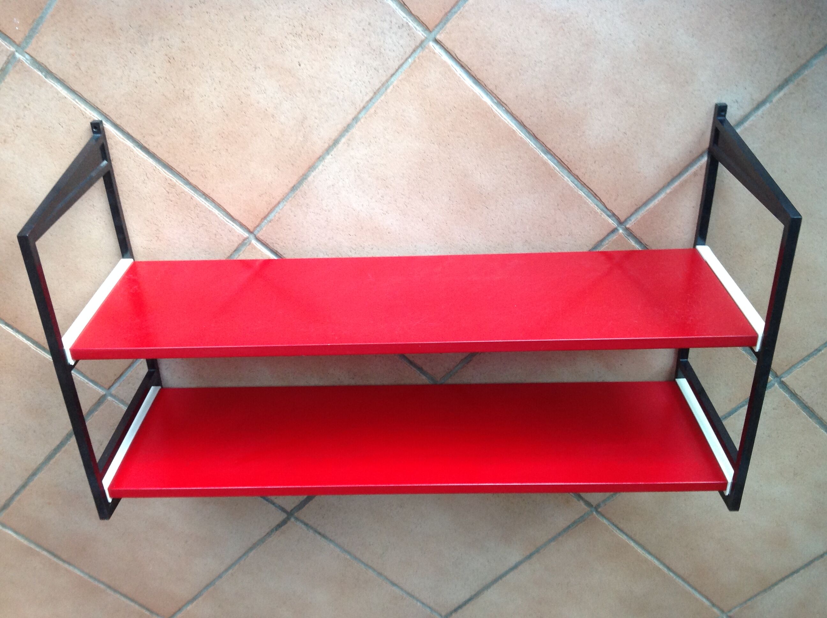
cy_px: 309
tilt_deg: -62.8
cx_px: 414
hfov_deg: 52.7
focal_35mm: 35
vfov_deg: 40.6
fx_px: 835
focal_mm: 4.28
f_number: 2.4
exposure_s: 1/15
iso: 100
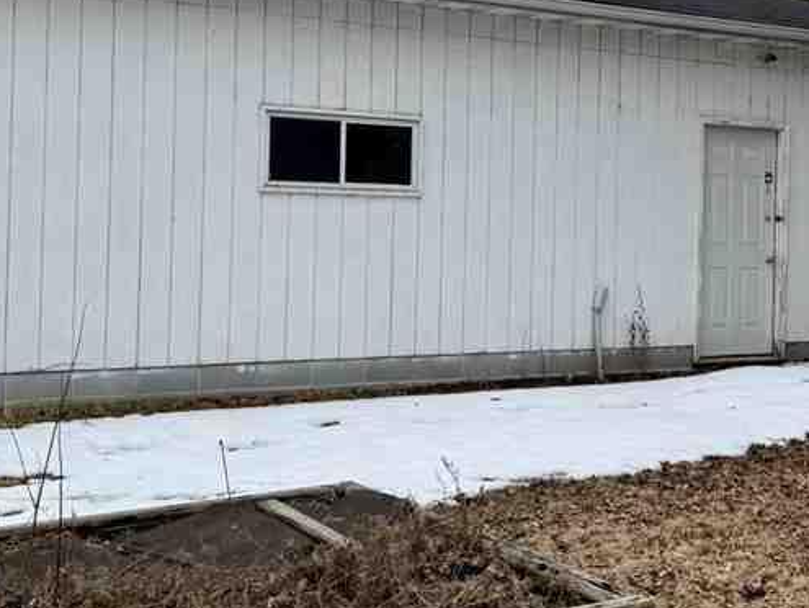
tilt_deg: +0.8
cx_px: 608
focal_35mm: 62
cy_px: 199
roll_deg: -1.0
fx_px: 1450
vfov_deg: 23.6
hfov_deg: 30.6
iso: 80
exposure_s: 1/2525
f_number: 1.78
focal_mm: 6.76
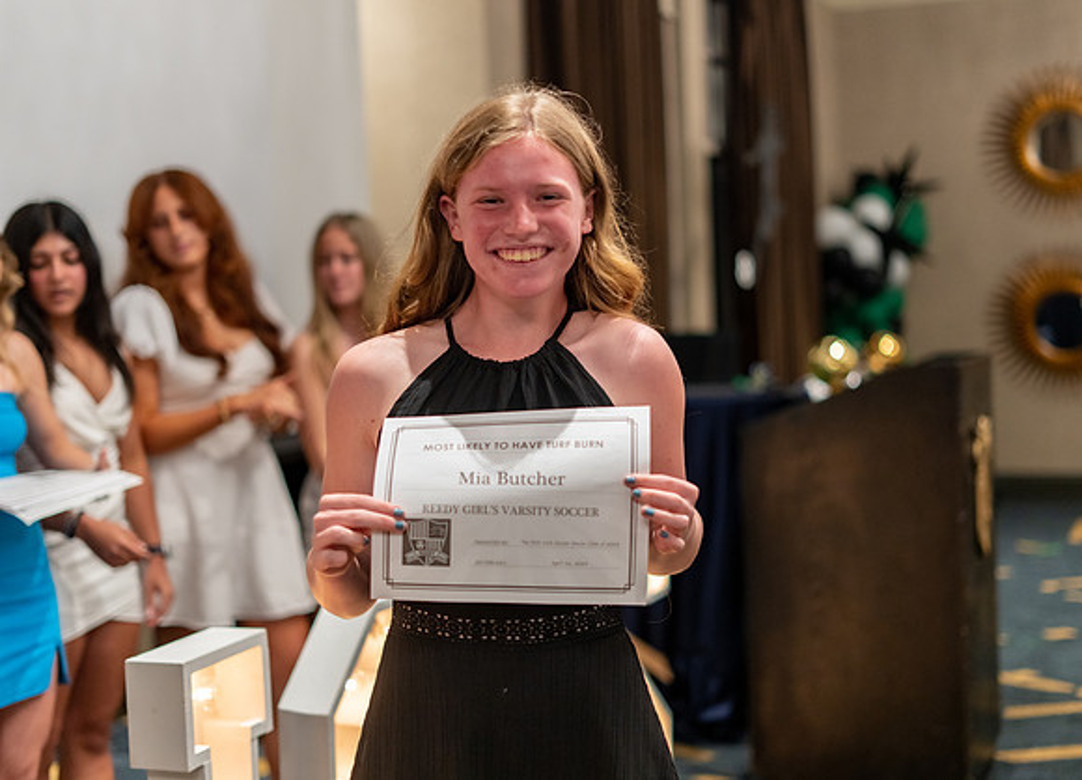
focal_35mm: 53
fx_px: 1642
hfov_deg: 36.5
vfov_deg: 26.7
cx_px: 541
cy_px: 390
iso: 1000
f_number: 1.8
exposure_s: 1/250
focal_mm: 50
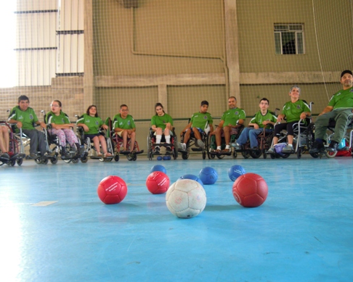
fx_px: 313
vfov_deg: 48.5
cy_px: 139
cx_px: 164
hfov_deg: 58.7
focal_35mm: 30
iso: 200
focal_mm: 5
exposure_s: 1/30
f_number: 2.7
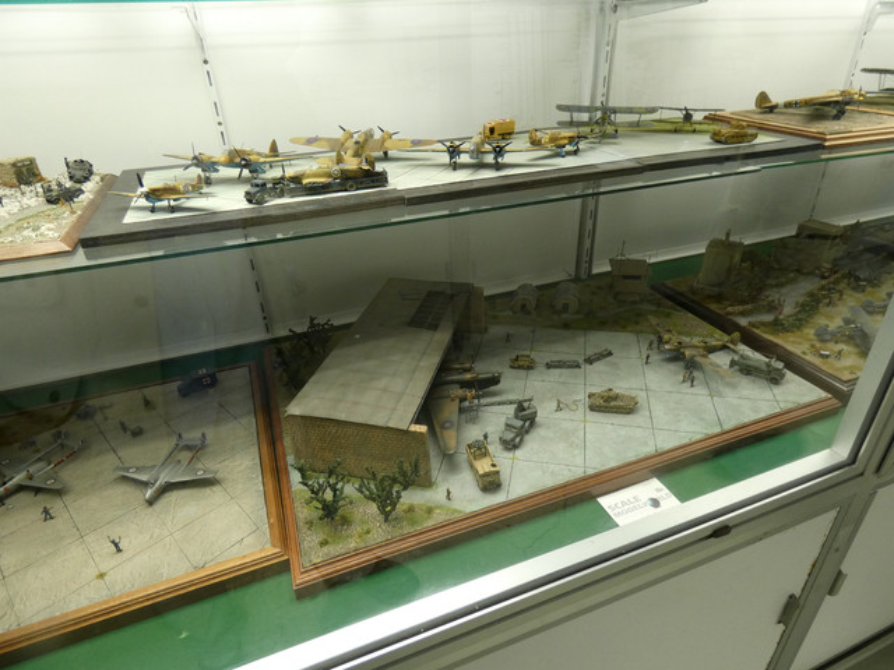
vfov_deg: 66.0
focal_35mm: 20
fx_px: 517
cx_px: 447
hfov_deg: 81.7
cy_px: 335
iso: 250
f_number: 2.8
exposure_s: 1/60
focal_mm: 3.6
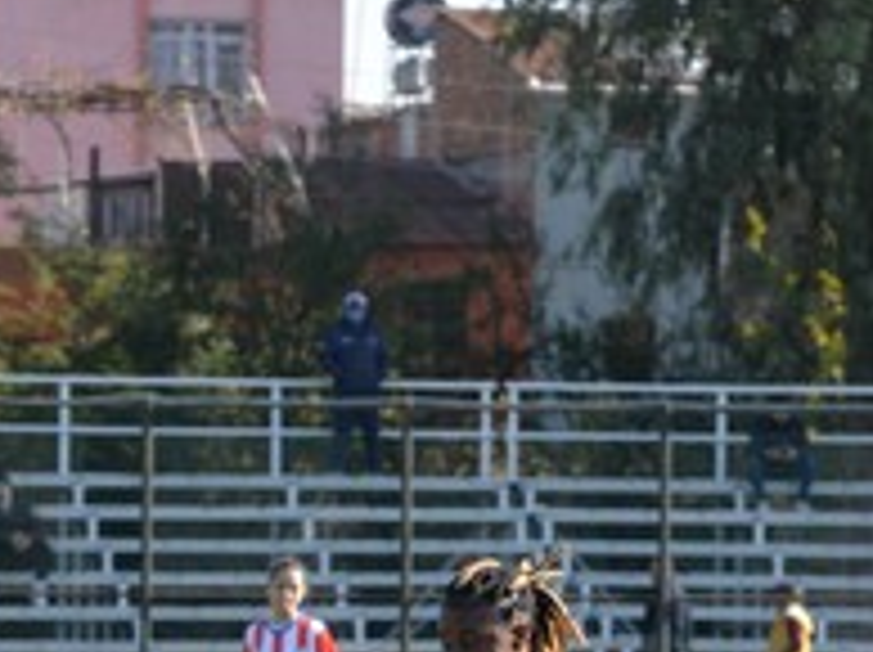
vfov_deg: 4.0
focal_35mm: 372
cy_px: 699
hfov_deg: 5.3
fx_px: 9370
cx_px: 50
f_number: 5.6
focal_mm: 112
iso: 250
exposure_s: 1/500
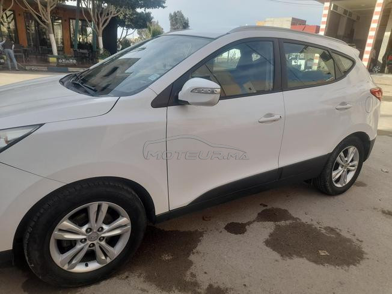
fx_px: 283
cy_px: 147
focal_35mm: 25
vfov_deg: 54.9
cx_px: 196
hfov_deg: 69.4
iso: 20
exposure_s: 1/257
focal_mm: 4.6
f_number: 2
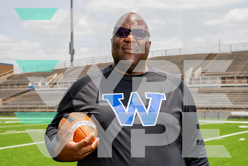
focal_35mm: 63
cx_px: 124
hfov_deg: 31.9
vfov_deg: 21.6
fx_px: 434
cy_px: 83
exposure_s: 1/250
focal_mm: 63
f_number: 8
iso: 100
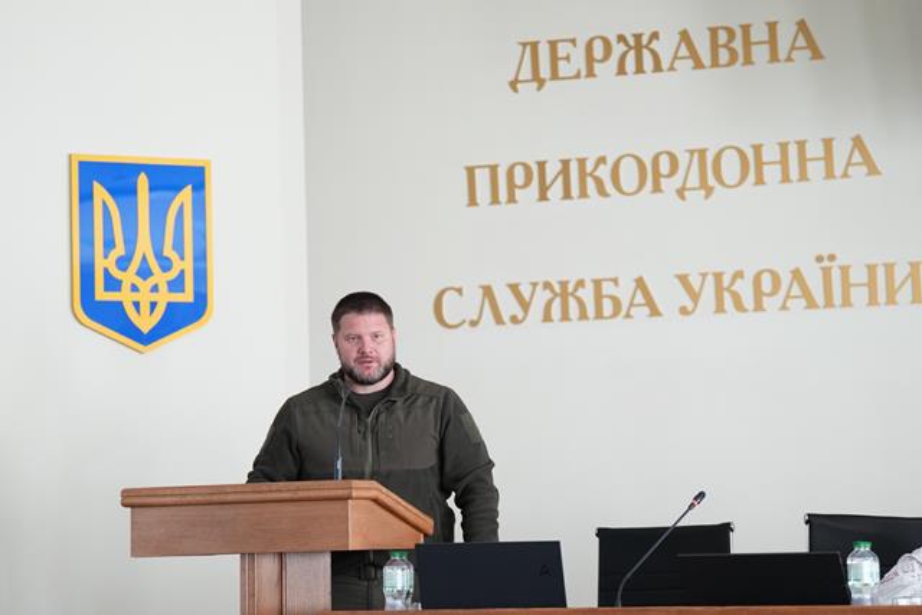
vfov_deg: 13.7
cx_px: 461
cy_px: 308
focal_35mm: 100
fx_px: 2562
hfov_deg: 20.4
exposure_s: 1/320
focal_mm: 100
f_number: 2.8
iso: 2000
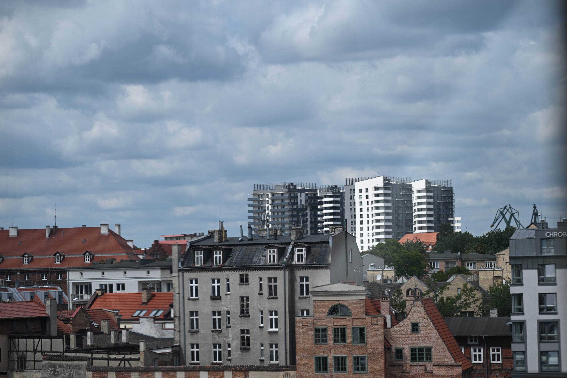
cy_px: 189
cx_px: 284
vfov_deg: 11.4
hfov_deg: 17.1
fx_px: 1890
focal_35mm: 120
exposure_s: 1/640
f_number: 6.3
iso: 100
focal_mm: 120
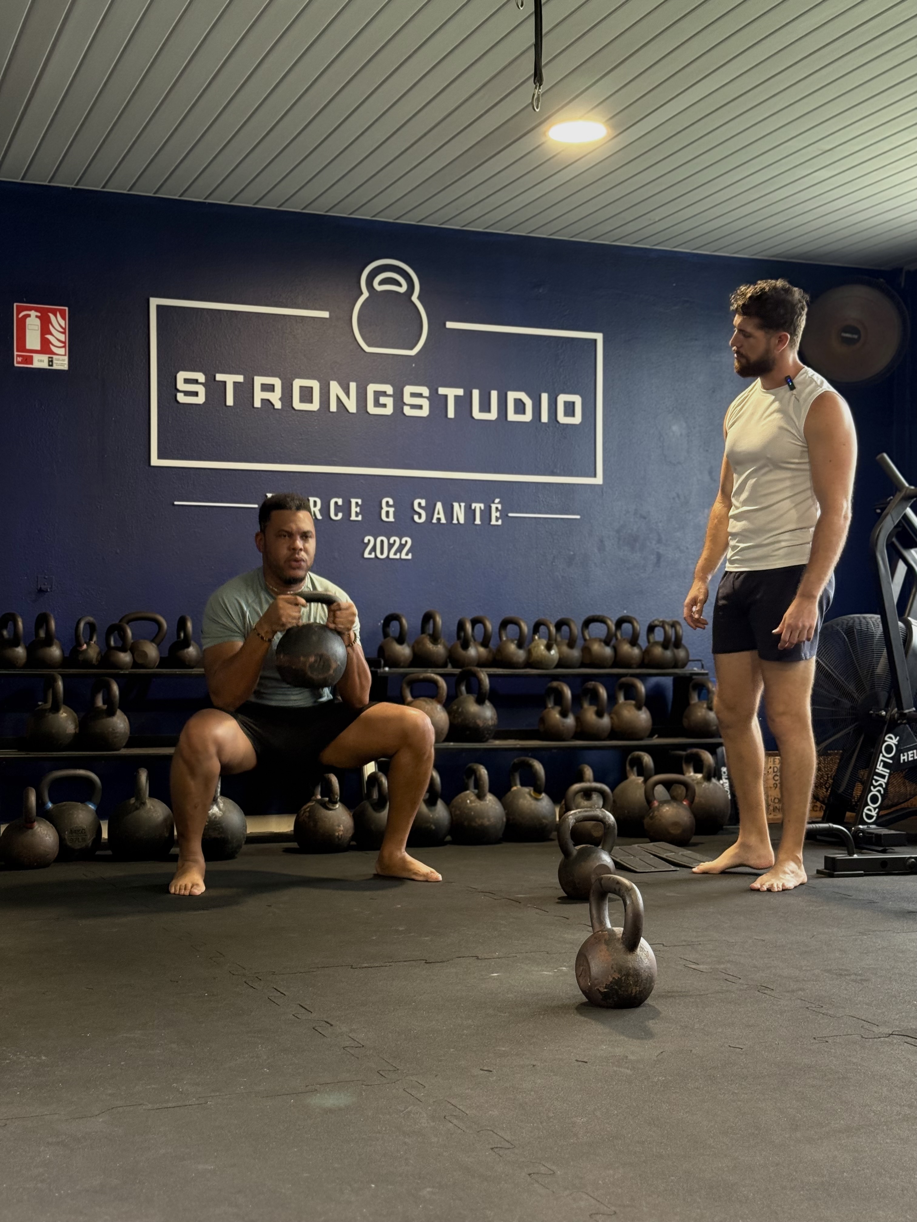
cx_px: 458
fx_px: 1695
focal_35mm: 48
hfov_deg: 30.3
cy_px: 611
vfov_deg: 39.7
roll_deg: -0.5
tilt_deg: +1.2
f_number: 1.78
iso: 250
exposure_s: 1/33
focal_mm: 6.76
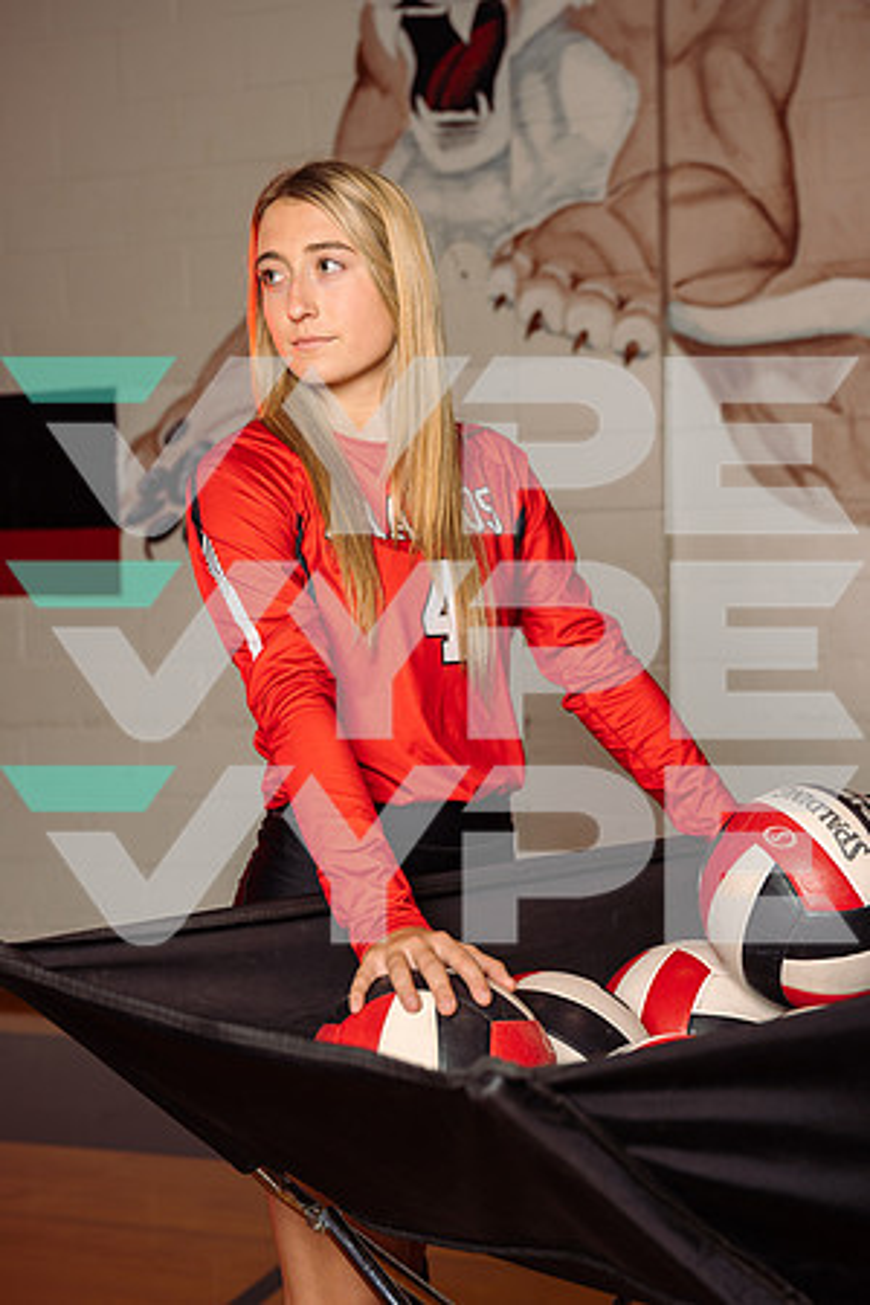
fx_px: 2066
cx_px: 435
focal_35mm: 57
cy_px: 652
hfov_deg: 23.8
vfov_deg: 35.1
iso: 125
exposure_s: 1/200
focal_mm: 57
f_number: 4.5
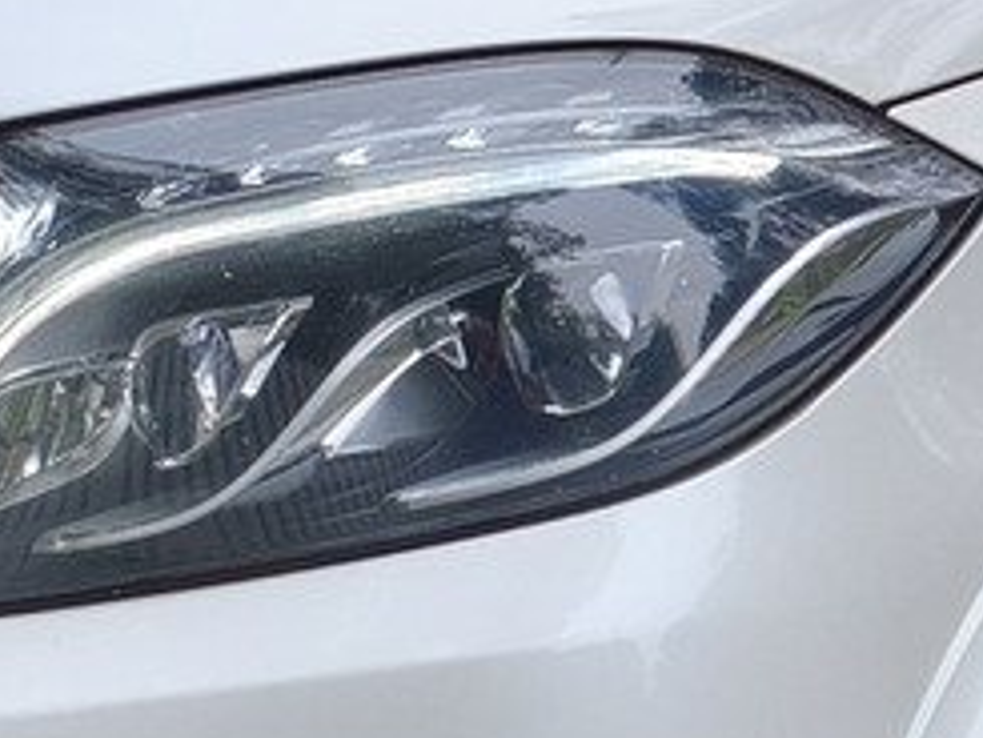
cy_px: 184
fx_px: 4830
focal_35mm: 170
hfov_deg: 11.4
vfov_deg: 8.7
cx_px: 1139
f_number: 1.5
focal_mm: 4.94
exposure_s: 1/99.8
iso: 100
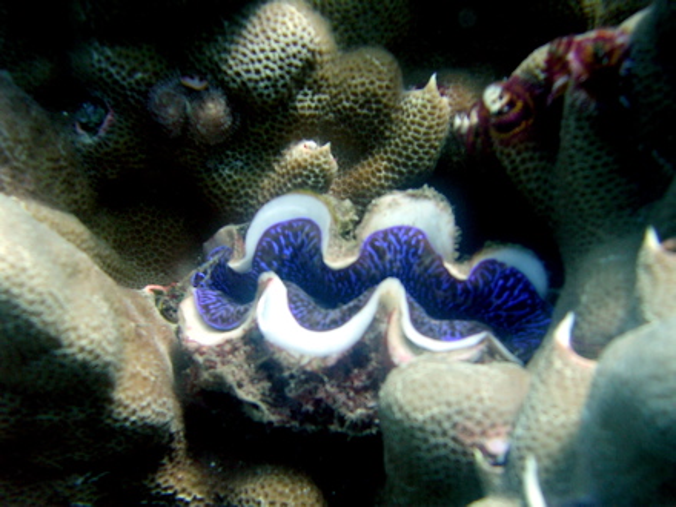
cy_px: 254
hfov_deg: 45.8
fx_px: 801
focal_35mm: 41
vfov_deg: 35.1
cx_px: 338
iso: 100
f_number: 2.9
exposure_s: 1/161
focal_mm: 6.2
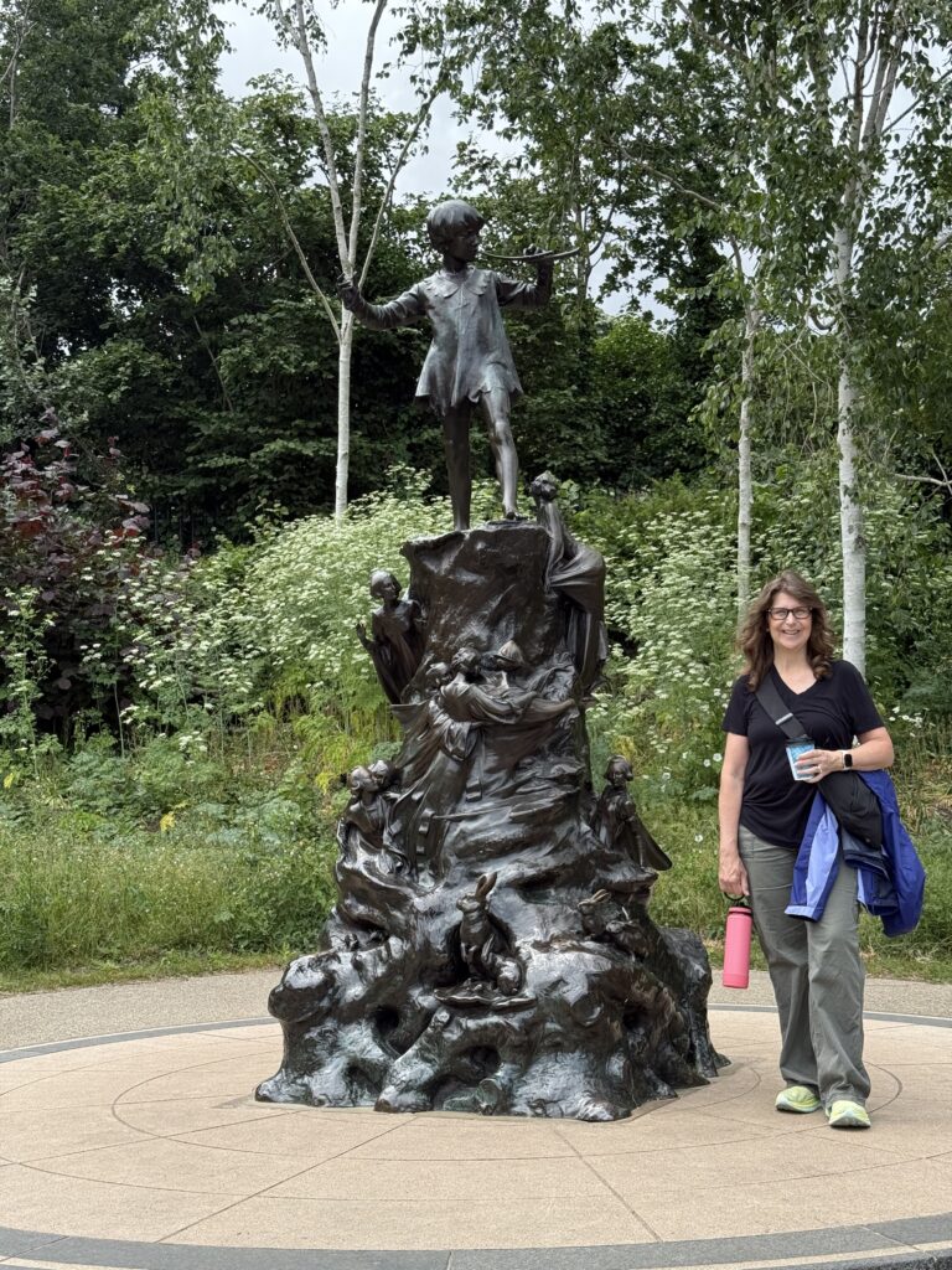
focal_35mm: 48
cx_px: 476
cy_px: 635
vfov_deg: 39.7
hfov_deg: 30.3
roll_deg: +1.3
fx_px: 1760
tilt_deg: +6.5
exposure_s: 1/1838
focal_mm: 6.76
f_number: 1.78
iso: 100
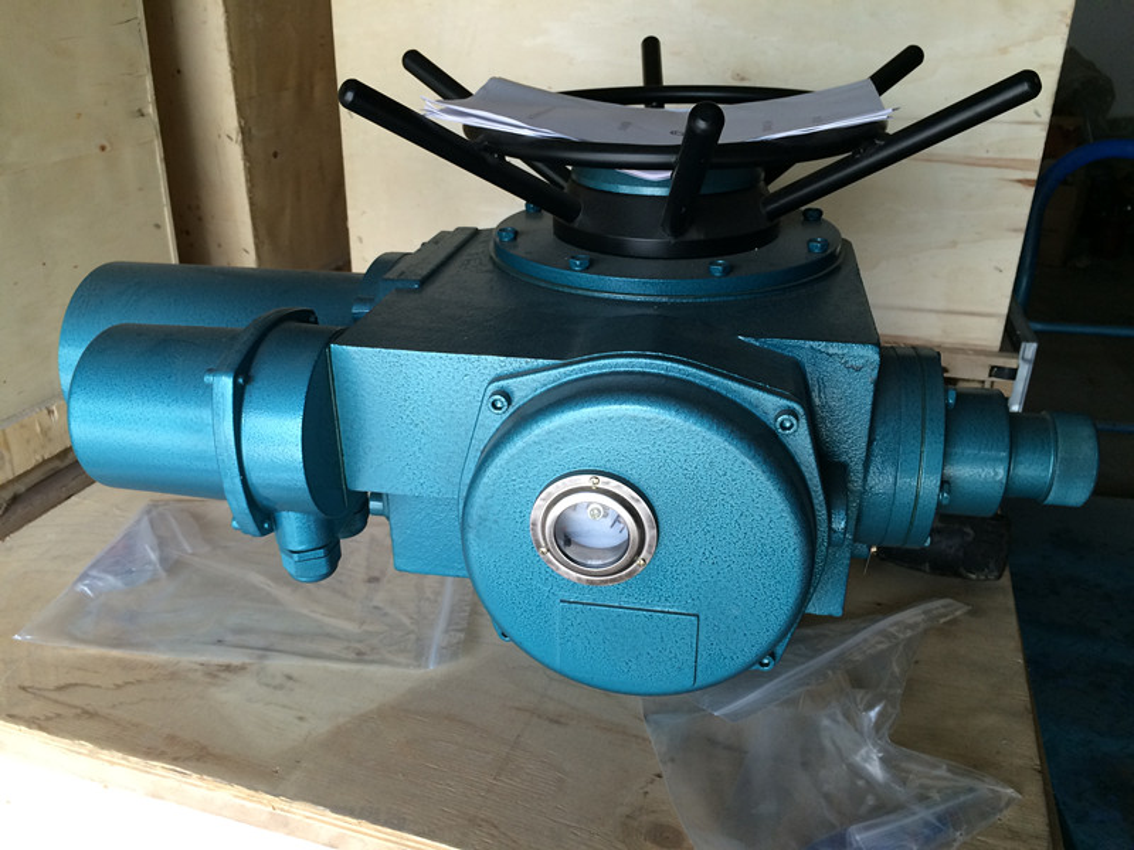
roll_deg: -1.9
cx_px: 567
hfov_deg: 61.7
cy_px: 425
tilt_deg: -25.1
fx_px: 950
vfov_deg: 48.2
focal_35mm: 29
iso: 40
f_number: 2.2
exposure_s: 1/30
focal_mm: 4.15
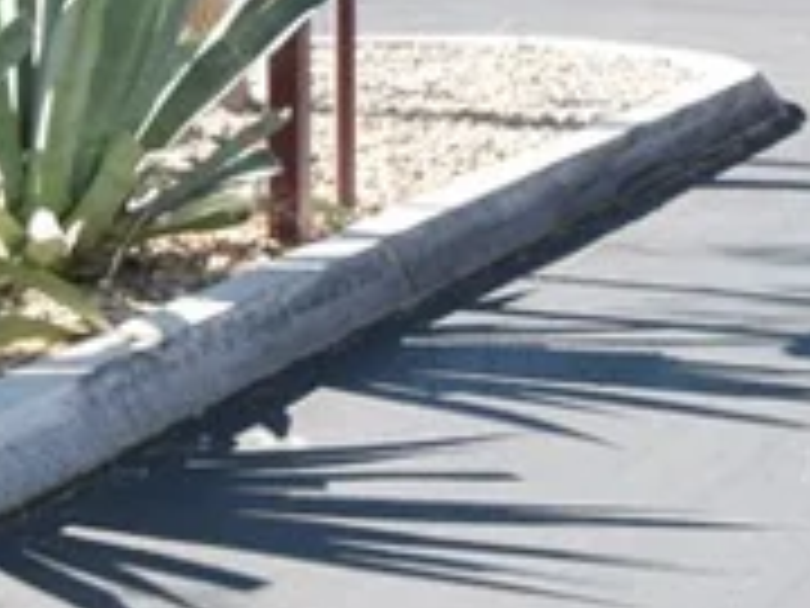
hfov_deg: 11.7
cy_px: -178
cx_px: 1102
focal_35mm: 164
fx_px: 3838
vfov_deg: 8.9
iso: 100
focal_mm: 20
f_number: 10
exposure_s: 1/40
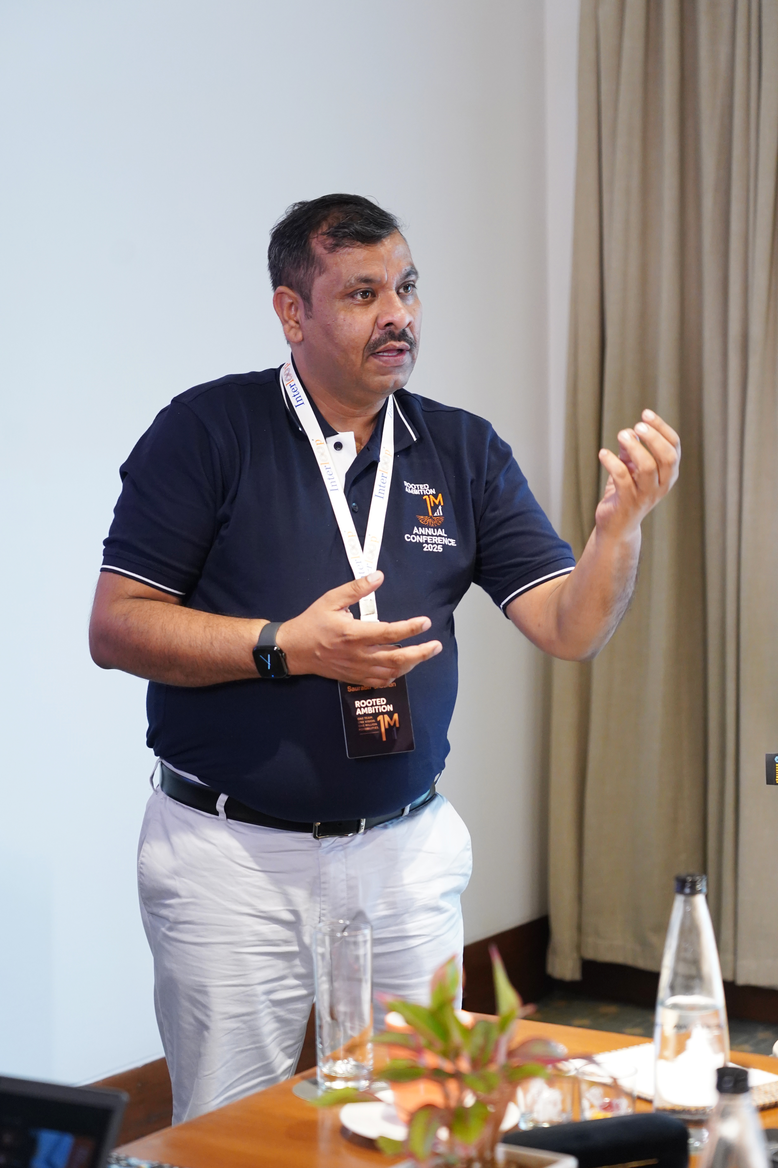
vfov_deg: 29.2
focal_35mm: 69
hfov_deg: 19.7
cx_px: 389
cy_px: 584
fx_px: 2237
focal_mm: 69
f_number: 4
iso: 3200
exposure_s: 1/160
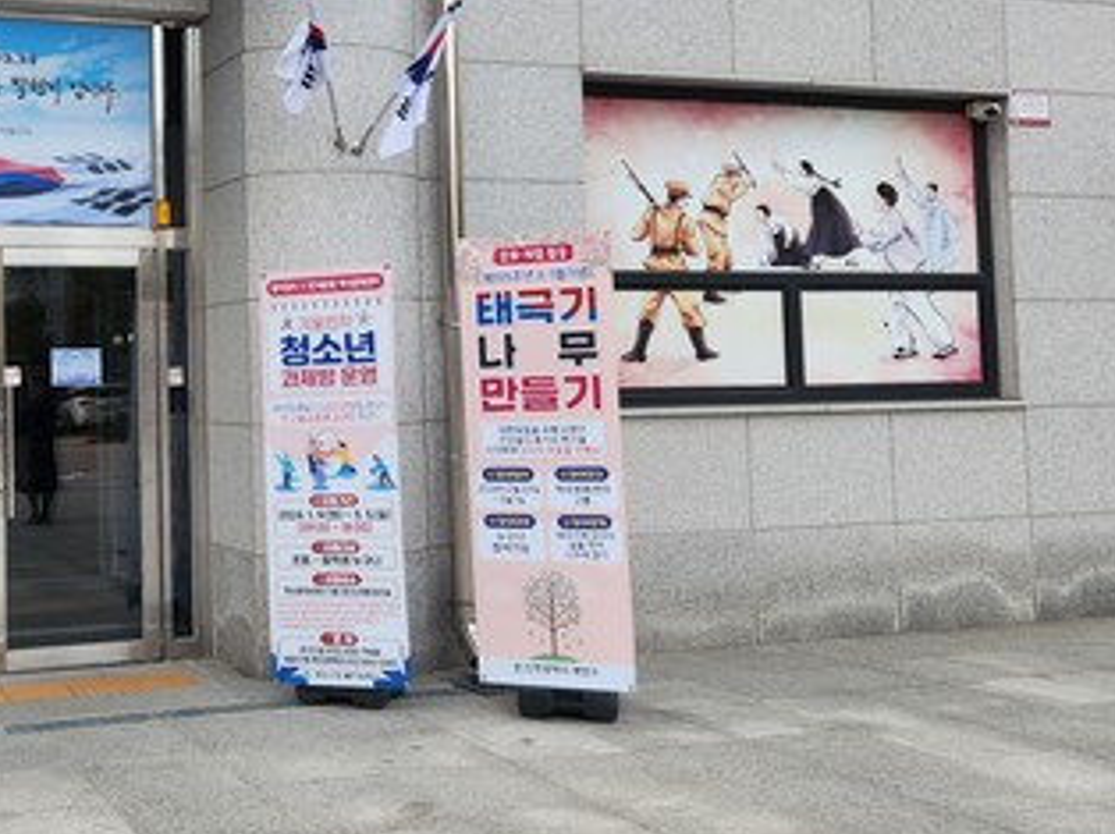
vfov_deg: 32.6
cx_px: 138
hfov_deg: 40.2
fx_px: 1416
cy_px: 284
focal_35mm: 44
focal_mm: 5.4
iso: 20
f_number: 1.8
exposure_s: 1/338
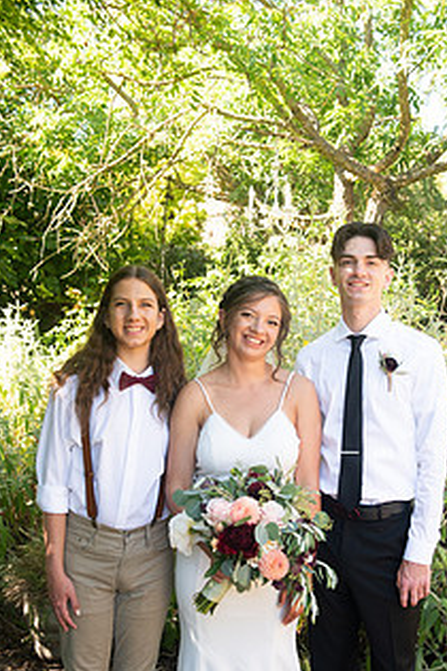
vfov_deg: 39.2
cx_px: 260
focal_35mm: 50
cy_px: 437
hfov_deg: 27.0
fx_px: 931
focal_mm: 35
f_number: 4.5
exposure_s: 1/320
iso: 640
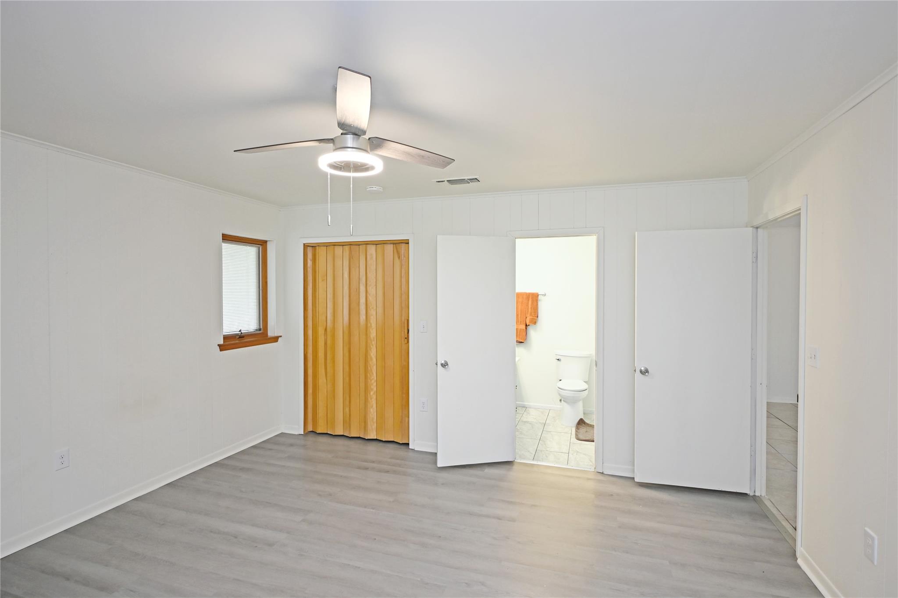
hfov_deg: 90.0
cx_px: 449
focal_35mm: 18
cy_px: 299
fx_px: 449
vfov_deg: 67.3
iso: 110
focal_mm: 12
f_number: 3.5
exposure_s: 1/20
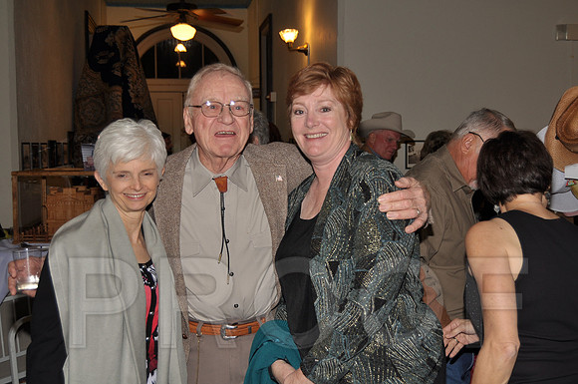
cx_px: 289
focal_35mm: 48
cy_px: 192
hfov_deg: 41.2
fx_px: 770
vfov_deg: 28.0
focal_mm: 32
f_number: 4.5
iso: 200
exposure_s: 1/60
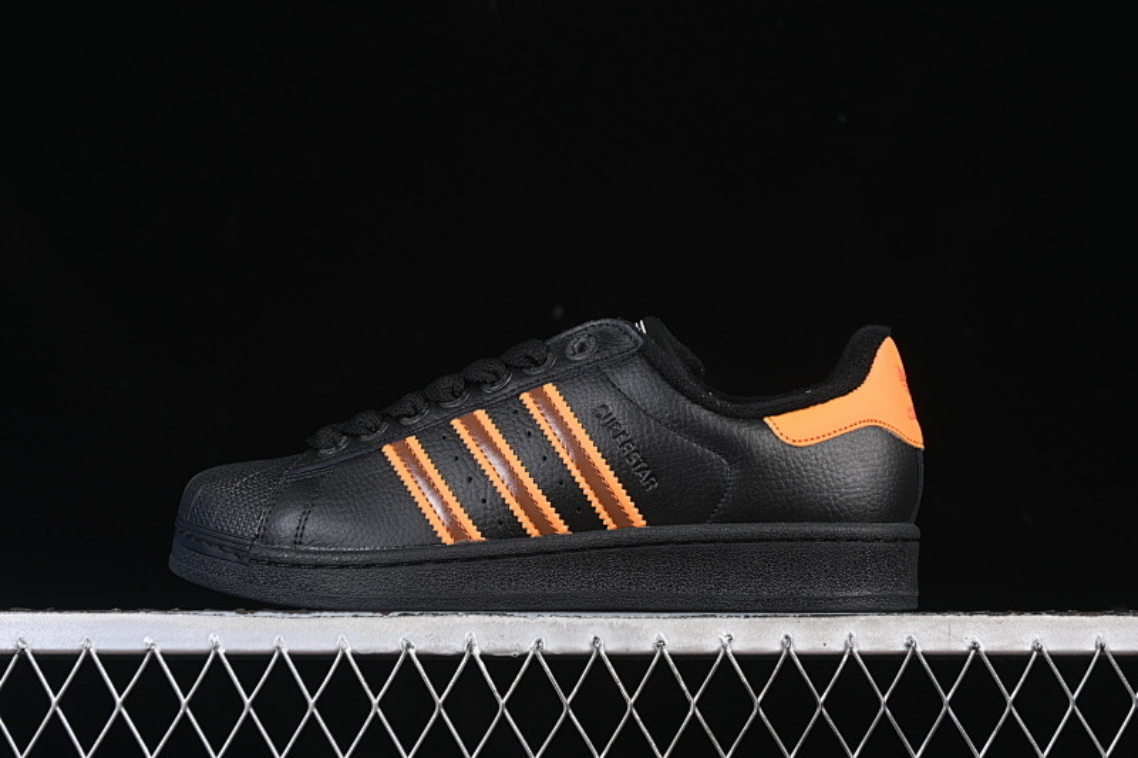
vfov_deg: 18.2
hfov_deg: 27.0
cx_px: 569
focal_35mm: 75
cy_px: 379
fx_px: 2370
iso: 160
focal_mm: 50
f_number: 6.3
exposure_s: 1/60
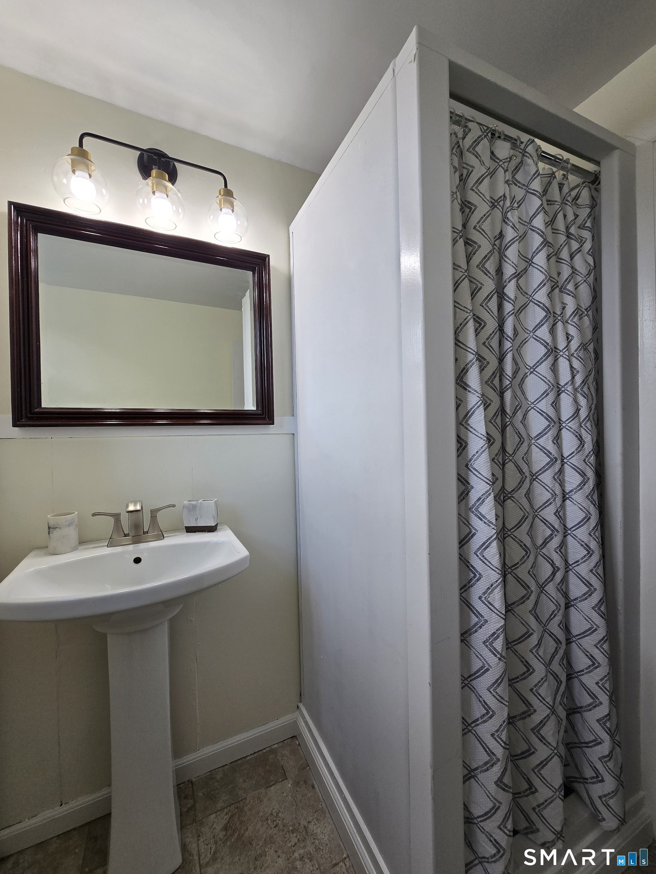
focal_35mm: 13
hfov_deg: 89.9
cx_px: 328
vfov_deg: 106.2
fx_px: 328
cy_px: 437
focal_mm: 2.2
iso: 64
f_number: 2.2
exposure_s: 1/120
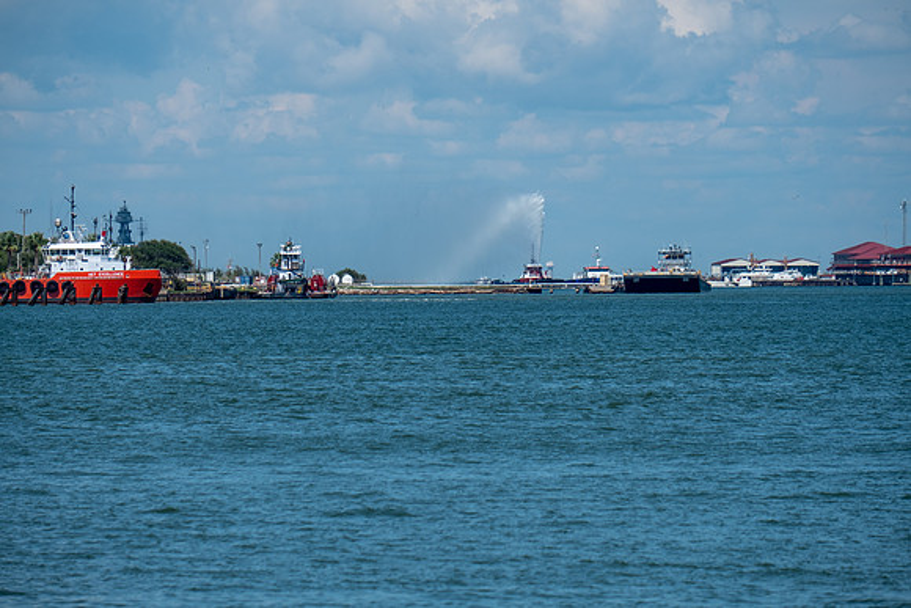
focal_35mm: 300
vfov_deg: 4.6
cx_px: 456
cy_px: 304
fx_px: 7593
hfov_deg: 6.9
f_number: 5.6
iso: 200
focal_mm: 200
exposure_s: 1/1500
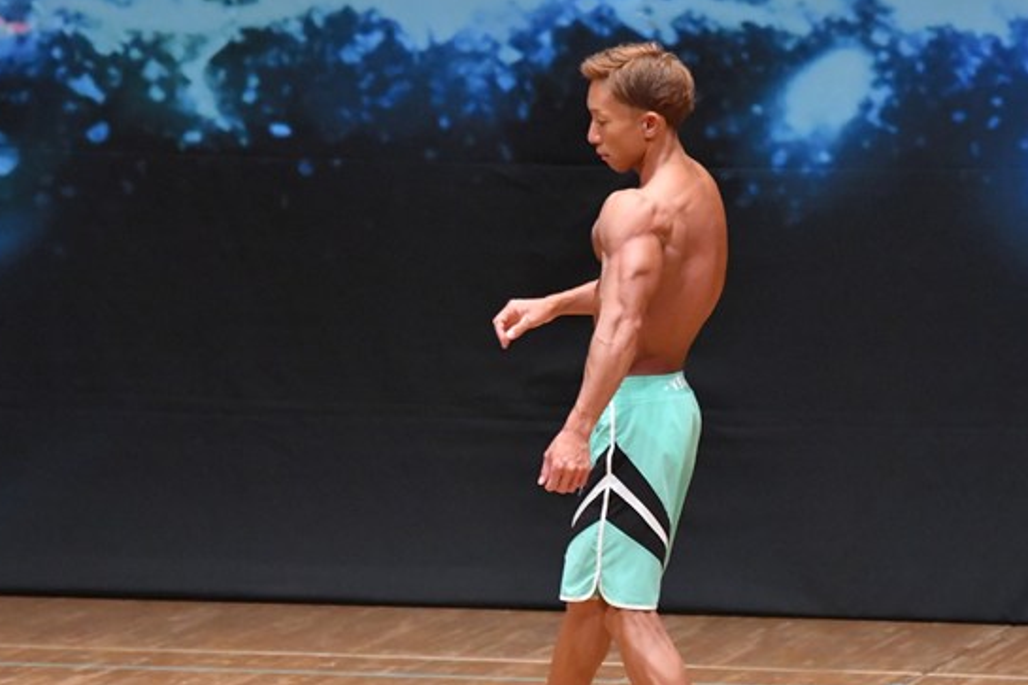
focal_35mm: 405
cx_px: 642
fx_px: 11561
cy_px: 440
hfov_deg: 5.1
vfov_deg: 3.4
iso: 8000
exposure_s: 1/400
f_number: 5.6
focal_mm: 190
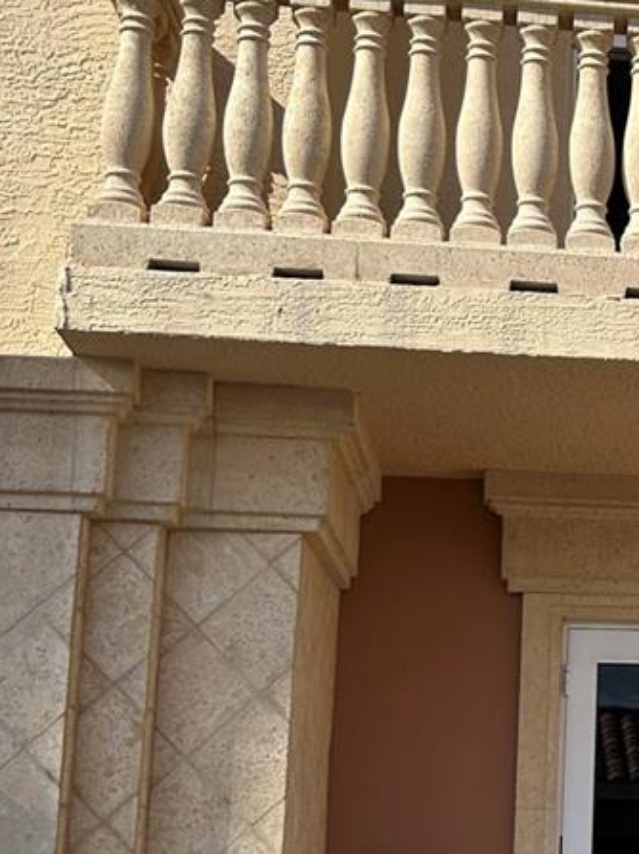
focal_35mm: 70
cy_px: 555
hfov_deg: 19.3
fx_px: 1725
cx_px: 838
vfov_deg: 27.7
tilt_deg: +10.3
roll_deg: -0.2
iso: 50
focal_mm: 5.7
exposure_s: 1/4831
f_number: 1.5
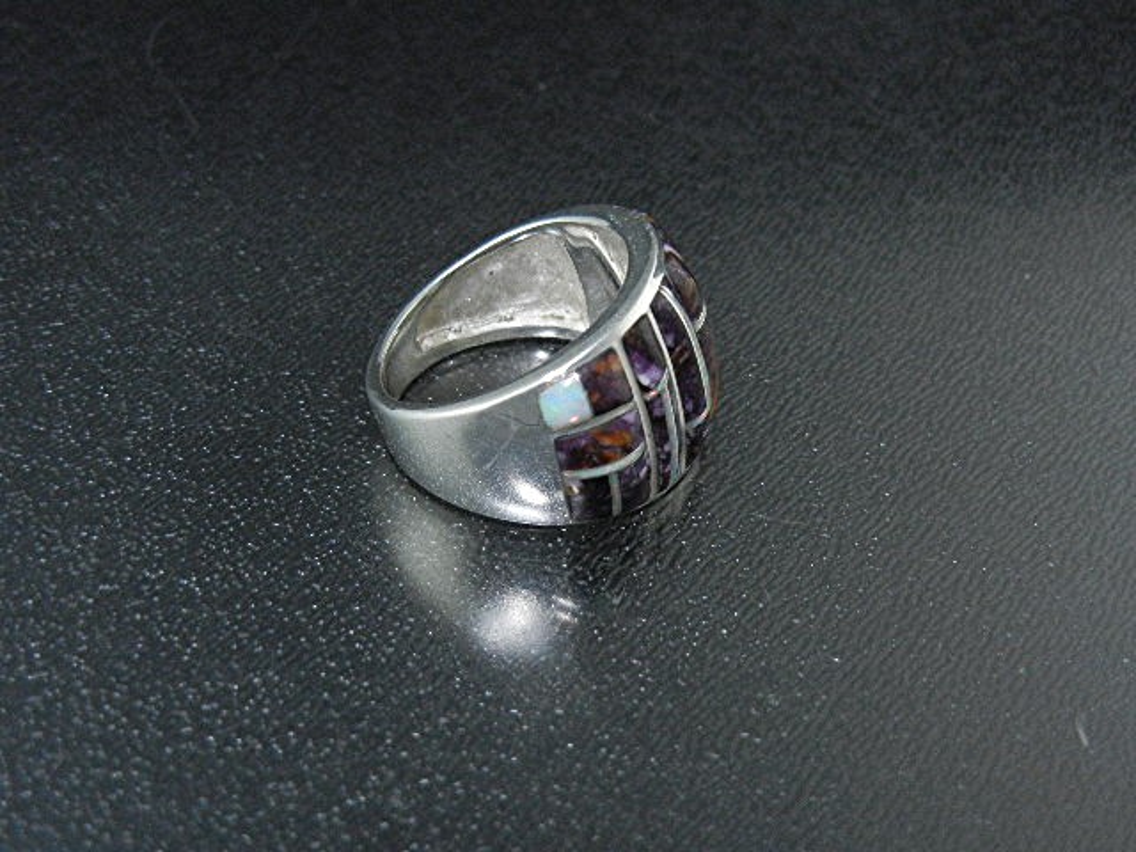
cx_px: 568
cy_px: 426
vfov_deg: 24.8
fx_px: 1936
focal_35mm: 59
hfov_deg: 32.7
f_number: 8
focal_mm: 10.6
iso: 800
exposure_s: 1/30
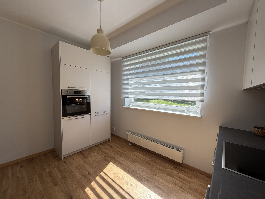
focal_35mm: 14
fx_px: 107
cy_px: 100
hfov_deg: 102.1
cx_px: 132
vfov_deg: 85.7
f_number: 2.2
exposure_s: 1/383
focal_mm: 2.22
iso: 50
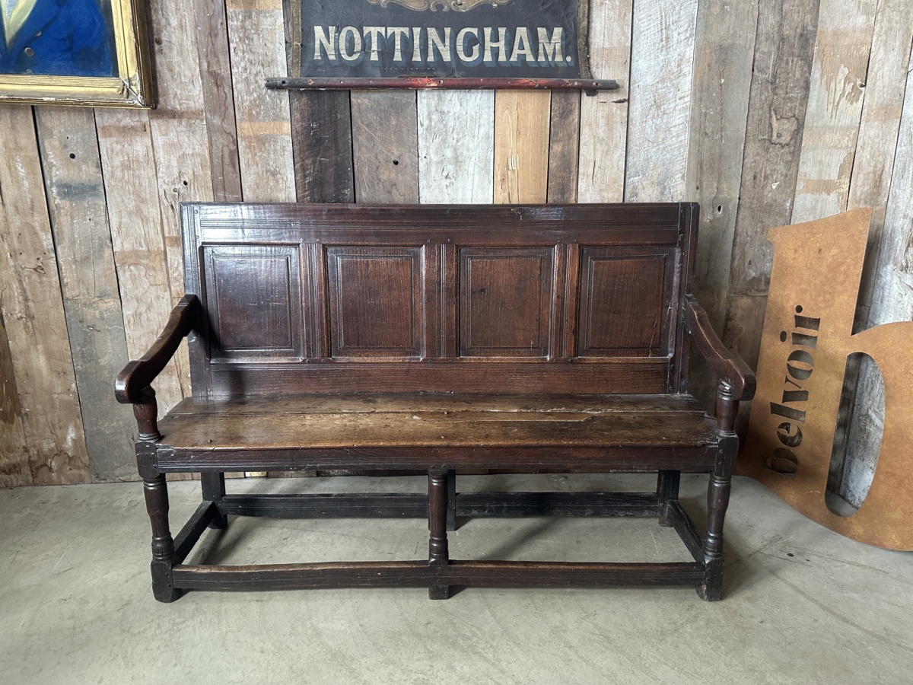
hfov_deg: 71.6
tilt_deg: -16.0
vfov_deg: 56.8
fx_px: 633
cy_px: 342
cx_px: 456
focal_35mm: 24
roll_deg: -0.2
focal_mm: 6.86
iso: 400
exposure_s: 1/60
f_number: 1.78
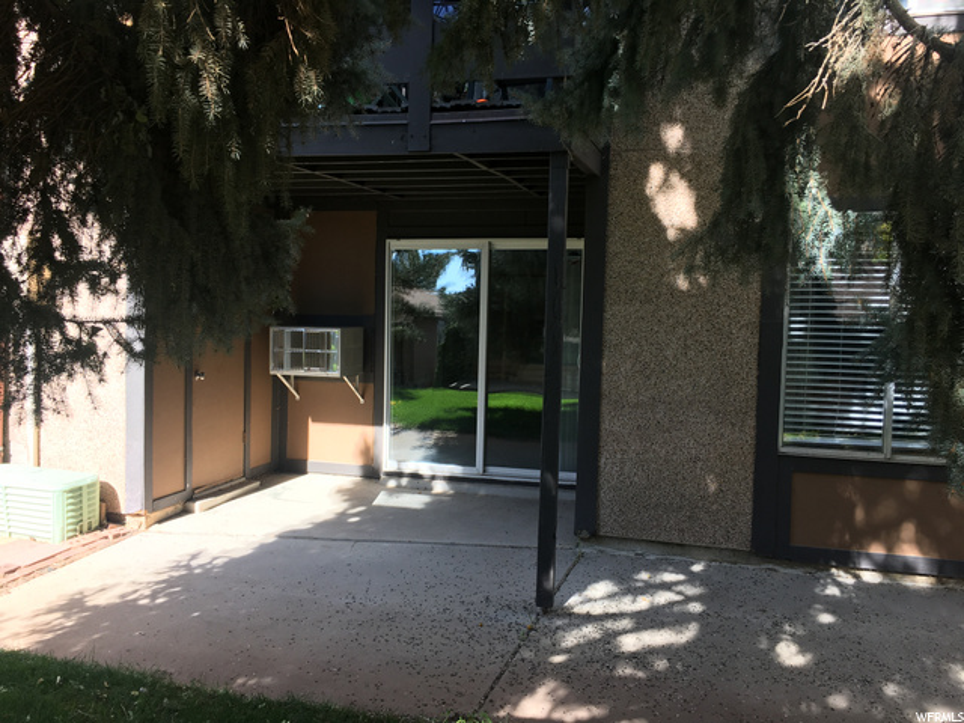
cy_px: 362
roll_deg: -1.7
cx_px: 482
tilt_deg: -2.9
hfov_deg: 61.7
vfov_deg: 48.2
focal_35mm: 29
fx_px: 808
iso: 25
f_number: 2.2
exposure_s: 1/182
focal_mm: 4.15
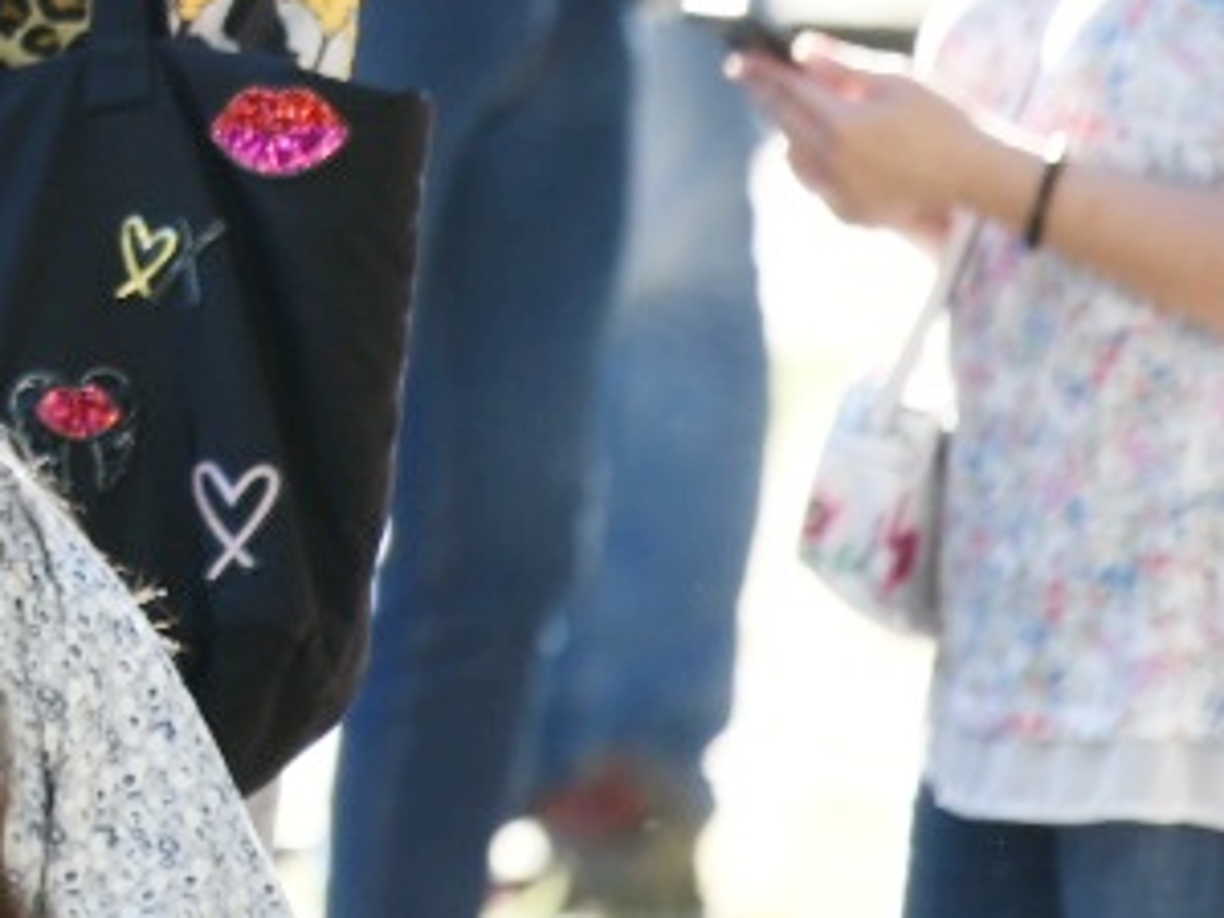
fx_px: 36738
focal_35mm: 1039
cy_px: -583
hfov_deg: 1.9
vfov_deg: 1.4
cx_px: -1791
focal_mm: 200
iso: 400
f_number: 2.8
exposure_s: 1/500
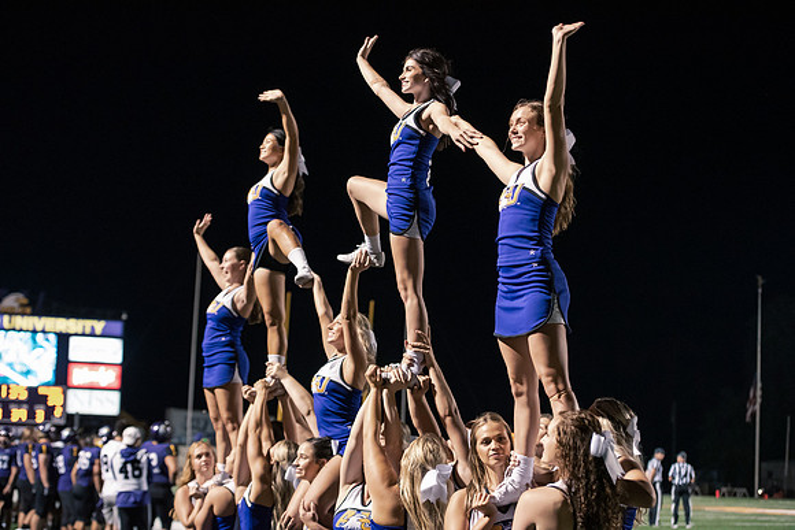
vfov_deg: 19.5
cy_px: 265
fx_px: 1546
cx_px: 398
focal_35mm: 70
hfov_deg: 28.8
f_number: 3.5
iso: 6400
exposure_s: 1/500
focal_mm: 70
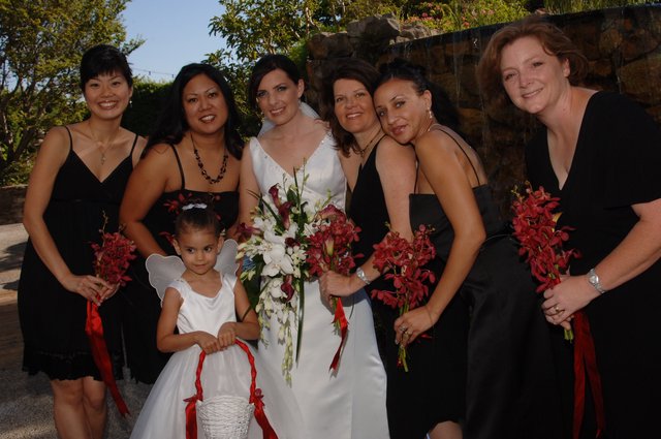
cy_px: 220
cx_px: 330
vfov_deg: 31.8
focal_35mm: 42
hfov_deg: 46.5
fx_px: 770
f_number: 14
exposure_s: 1/250
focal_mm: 28
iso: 400
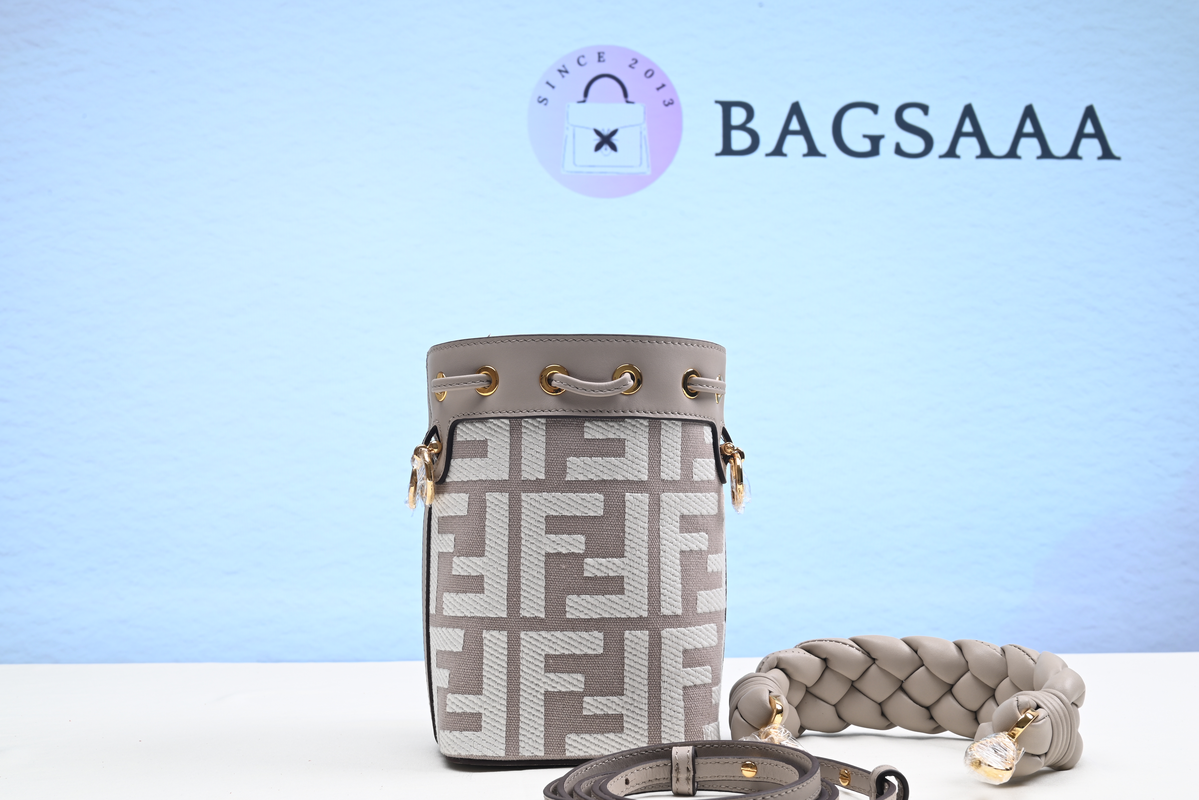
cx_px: 600
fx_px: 1399
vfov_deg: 31.9
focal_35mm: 42
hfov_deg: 46.4
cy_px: 400
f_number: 16
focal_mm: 42
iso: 100
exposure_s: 1/2
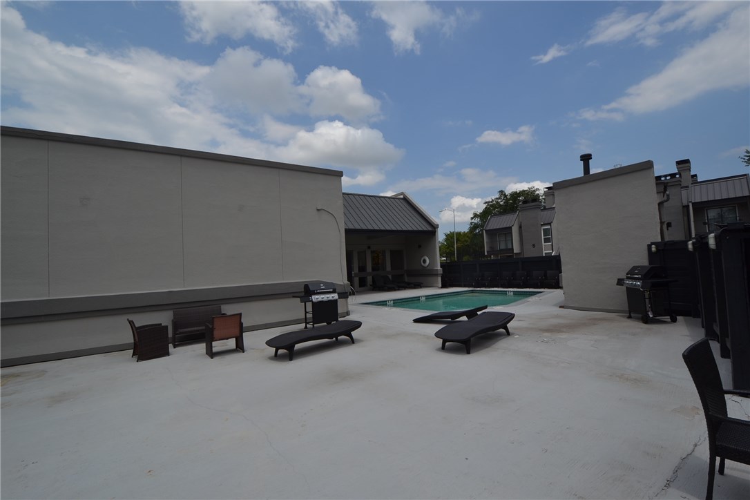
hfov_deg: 100.4
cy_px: 250
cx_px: 375
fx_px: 312
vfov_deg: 77.3
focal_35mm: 15
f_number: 9
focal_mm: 10
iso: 100
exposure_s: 1/320
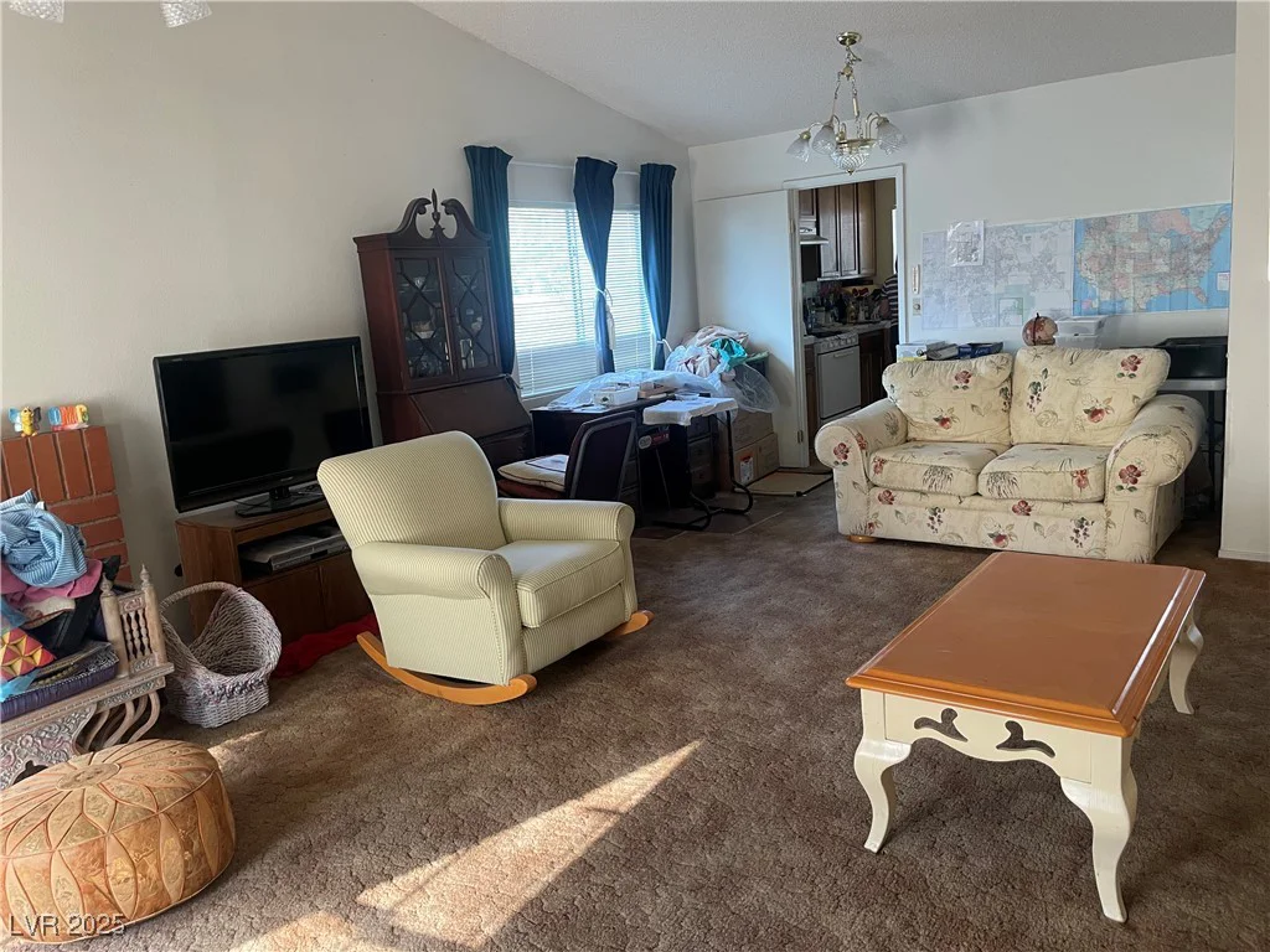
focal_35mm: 26
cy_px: 476
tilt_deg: -10.7
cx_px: 635
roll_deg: +5.1
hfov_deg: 67.3
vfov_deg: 53.1
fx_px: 954
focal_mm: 4.2
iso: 125
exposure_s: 1/93
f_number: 1.6
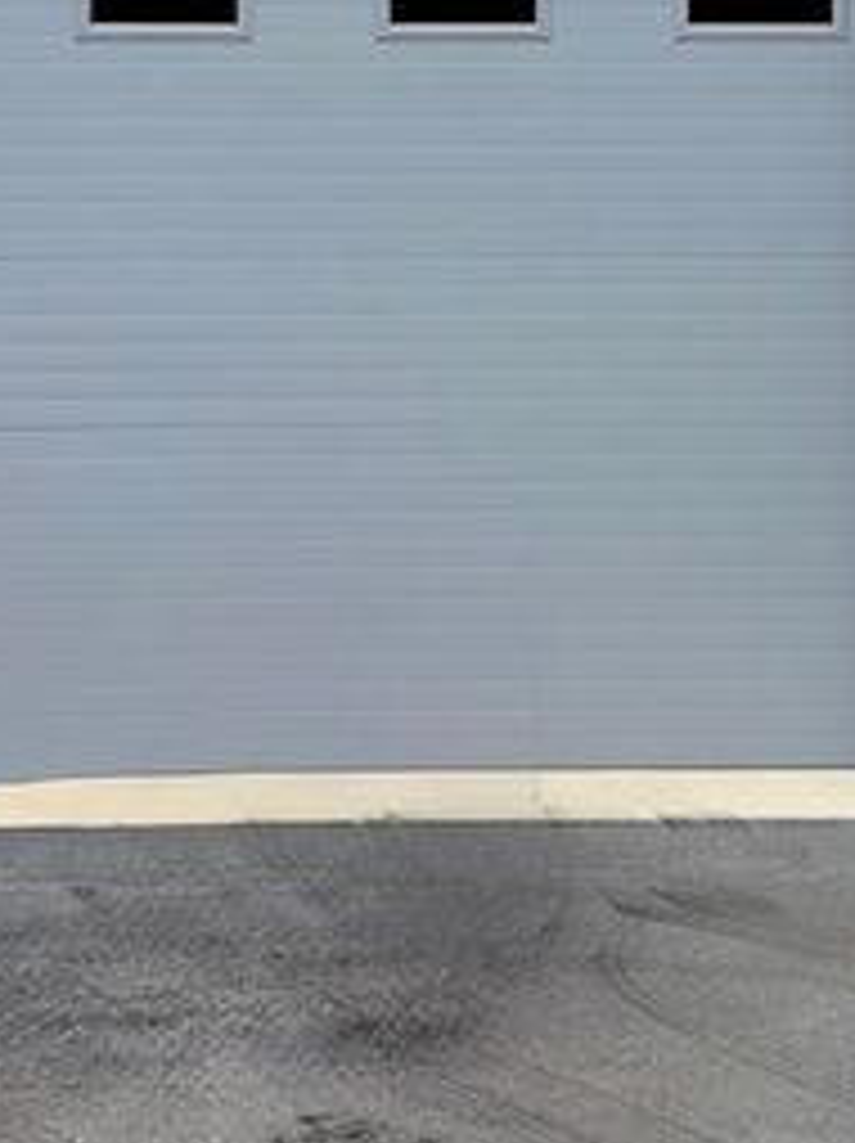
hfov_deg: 11.7
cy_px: 16
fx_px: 4157
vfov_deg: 15.4
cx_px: 594
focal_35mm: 126
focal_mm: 6.76
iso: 64
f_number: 1.78
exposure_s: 1/6536
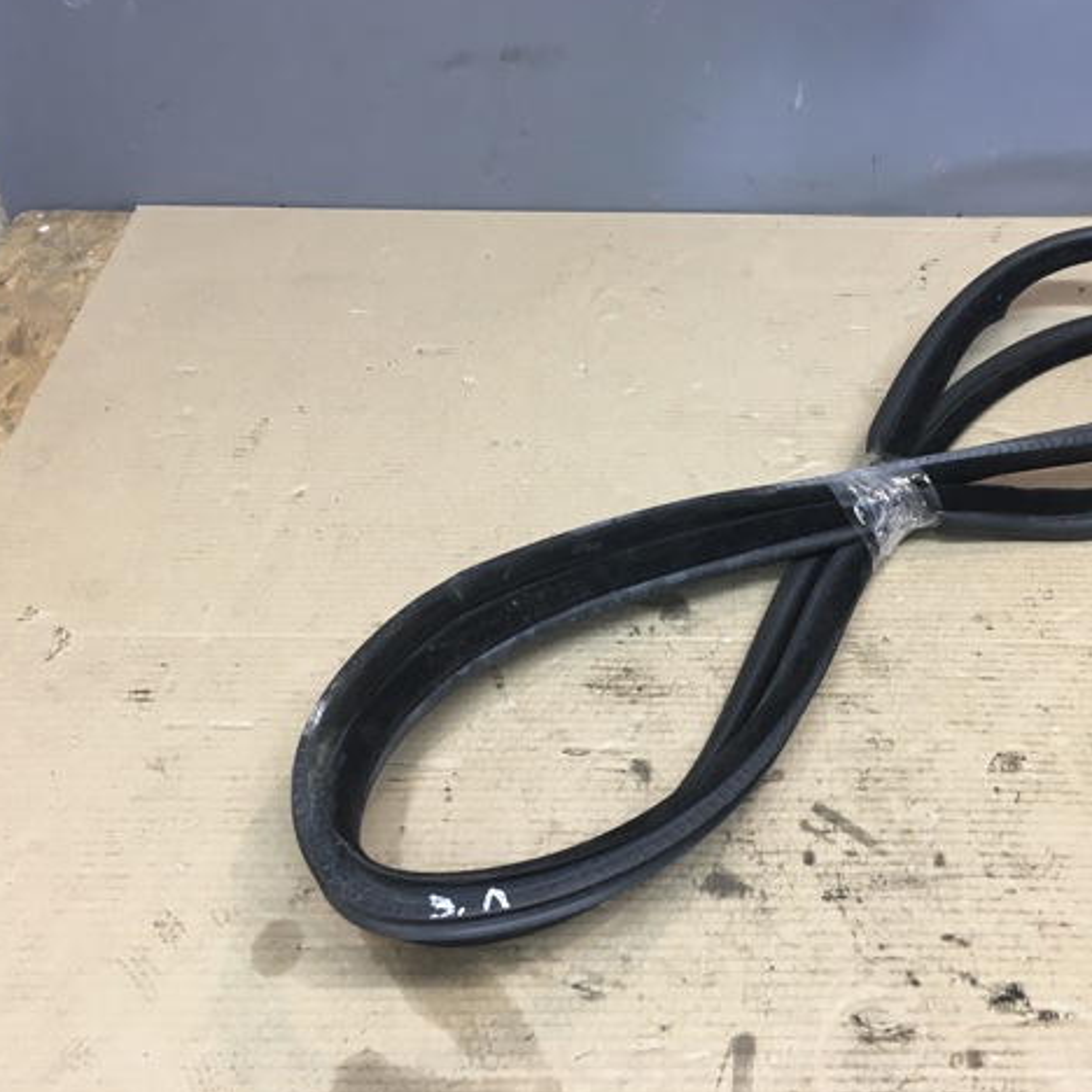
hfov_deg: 46.5
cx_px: 721
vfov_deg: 47.2
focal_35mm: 35
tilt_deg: -46.0
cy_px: 545
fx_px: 1249
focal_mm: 4.15
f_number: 2.2
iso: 64
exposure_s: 1/33
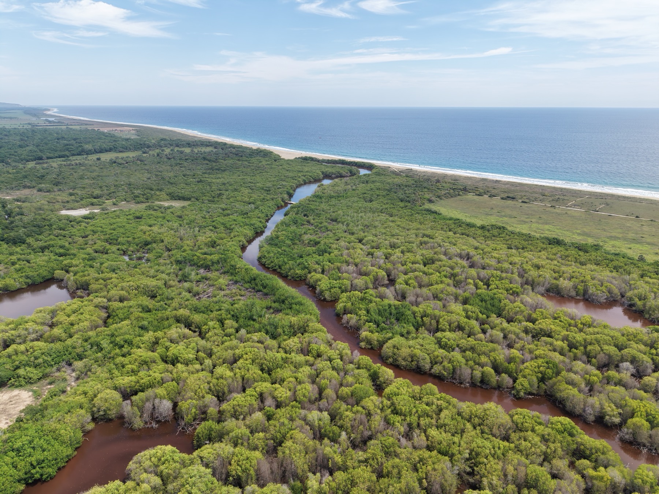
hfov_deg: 71.6
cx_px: 330
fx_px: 457
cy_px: 247
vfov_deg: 56.8
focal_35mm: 24
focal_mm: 8.67
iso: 240
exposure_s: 1/3000
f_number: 1.8
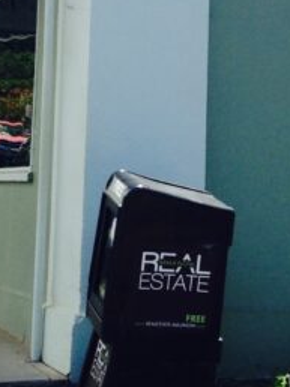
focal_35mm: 131
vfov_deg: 14.5
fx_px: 1466
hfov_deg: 11.3
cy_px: -90
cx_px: 201
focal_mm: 4.12
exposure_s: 1/733
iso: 50
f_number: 2.4
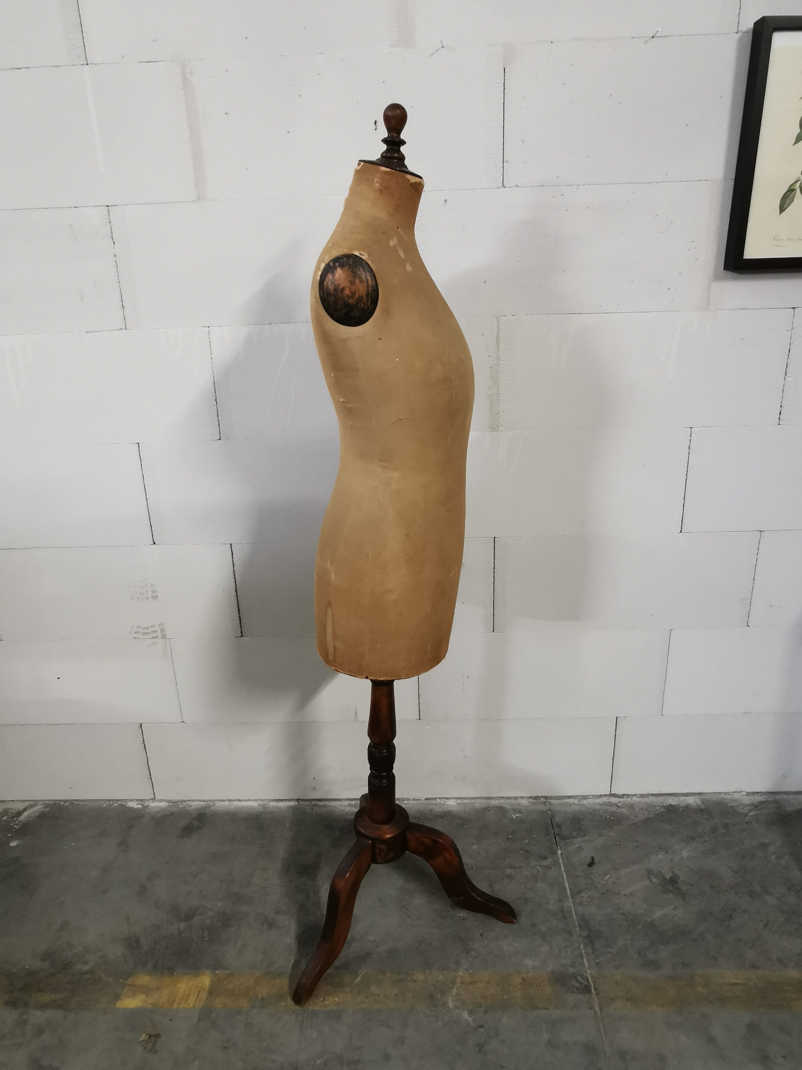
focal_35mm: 22
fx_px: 680
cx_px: 401
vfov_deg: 76.4
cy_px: 535
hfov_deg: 61.1
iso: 400
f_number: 2.2
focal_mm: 2.26
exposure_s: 1/25
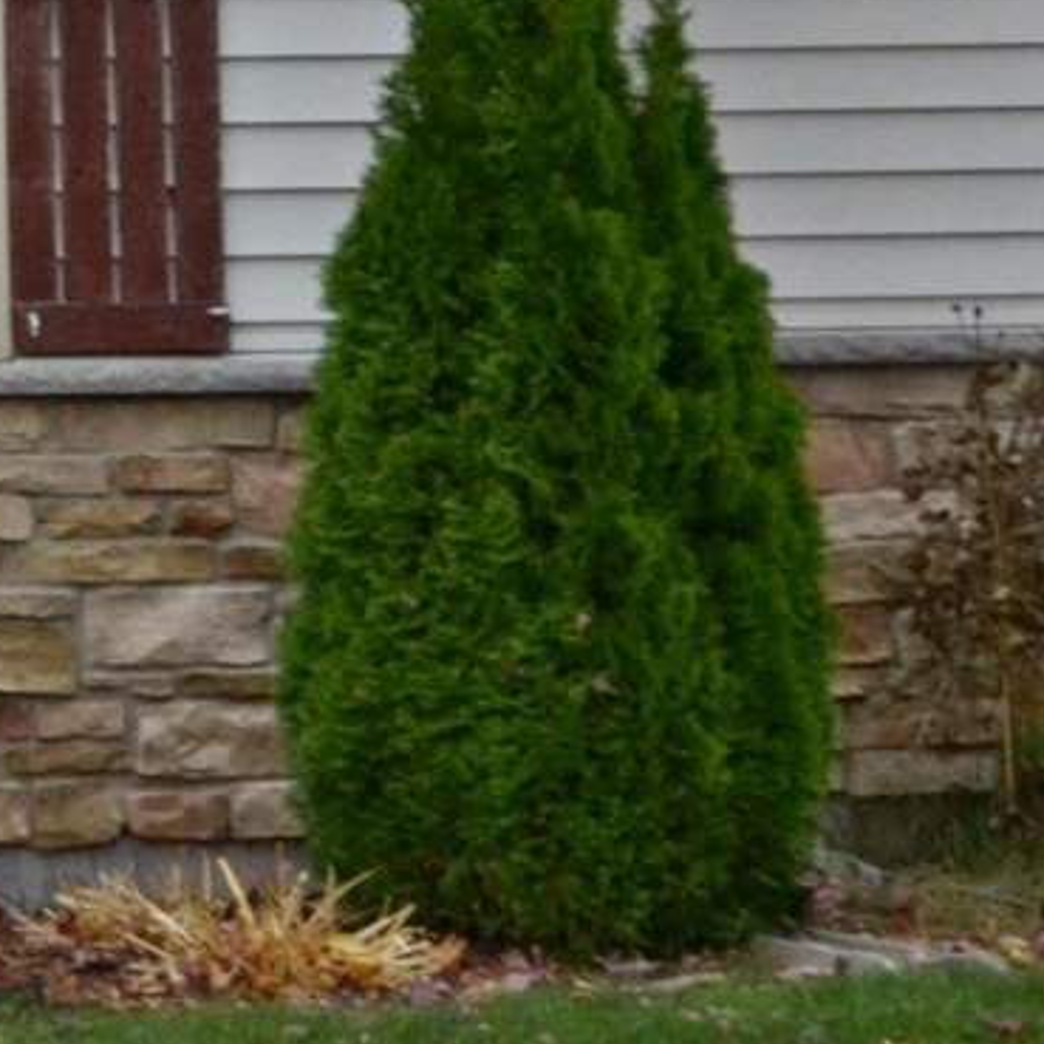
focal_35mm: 254
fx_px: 8667
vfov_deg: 6.9
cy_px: -130
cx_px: -2351
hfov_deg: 6.2
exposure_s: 1/60
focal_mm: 24
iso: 400
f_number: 8
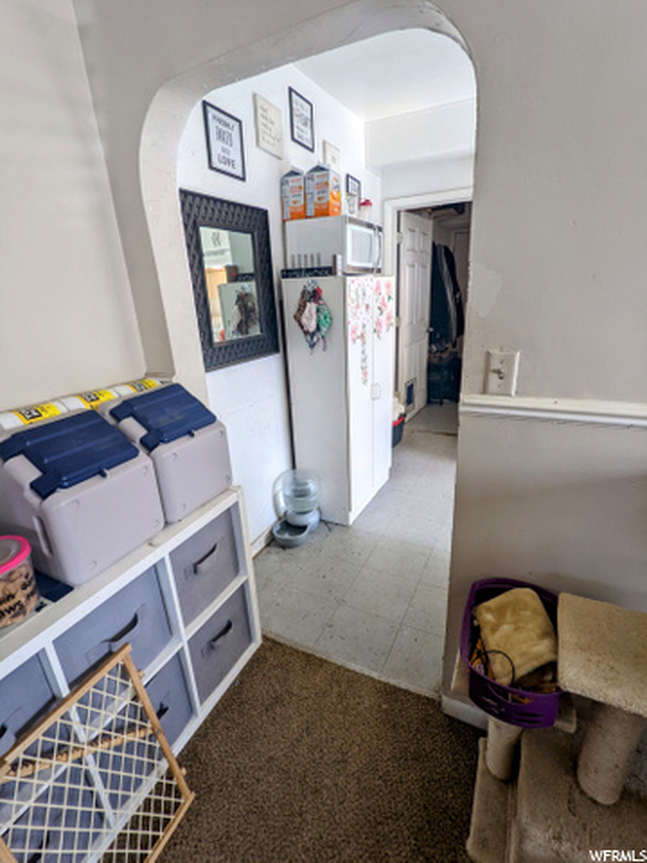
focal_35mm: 16
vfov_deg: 94.5
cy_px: 432
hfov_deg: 78.1
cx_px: 324
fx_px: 399
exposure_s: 1/60
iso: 100
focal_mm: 2.22
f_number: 2.2
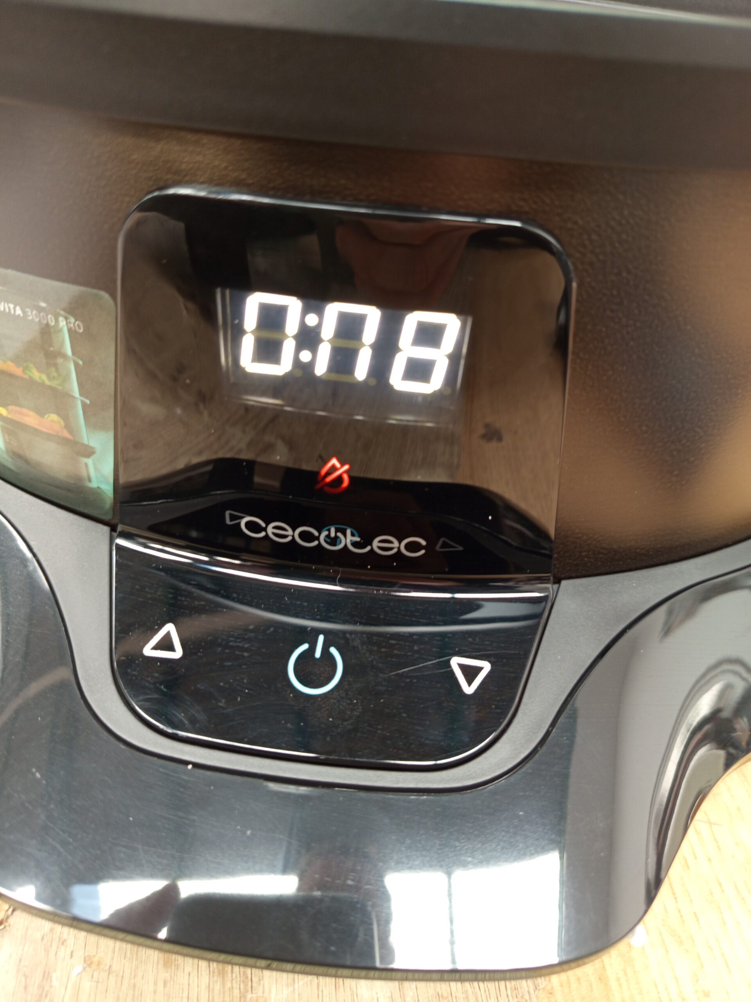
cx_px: 376
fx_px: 694
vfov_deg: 71.6
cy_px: 501
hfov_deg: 56.8
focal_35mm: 24
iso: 445
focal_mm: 5.24
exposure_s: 1/33.3
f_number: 1.7
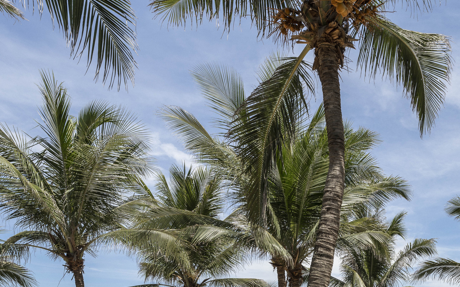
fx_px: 533
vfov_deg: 25.9
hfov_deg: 41.9
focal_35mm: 43
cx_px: 434
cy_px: 371
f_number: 7.1
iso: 100
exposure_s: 1/250
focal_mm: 16.2
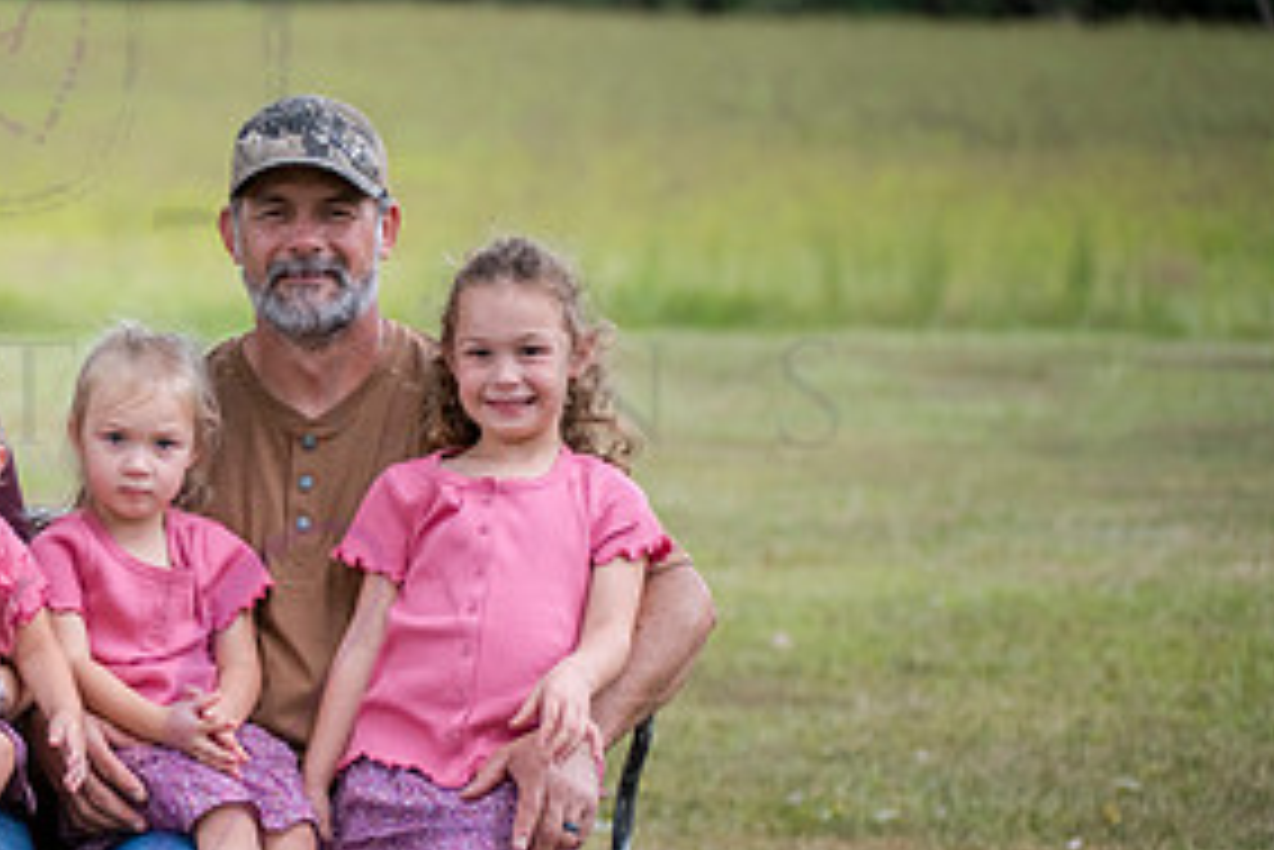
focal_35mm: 164
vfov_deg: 8.4
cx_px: 18
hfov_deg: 12.4
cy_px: 614
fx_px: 5806
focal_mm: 80
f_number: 3.2
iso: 400
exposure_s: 1/640
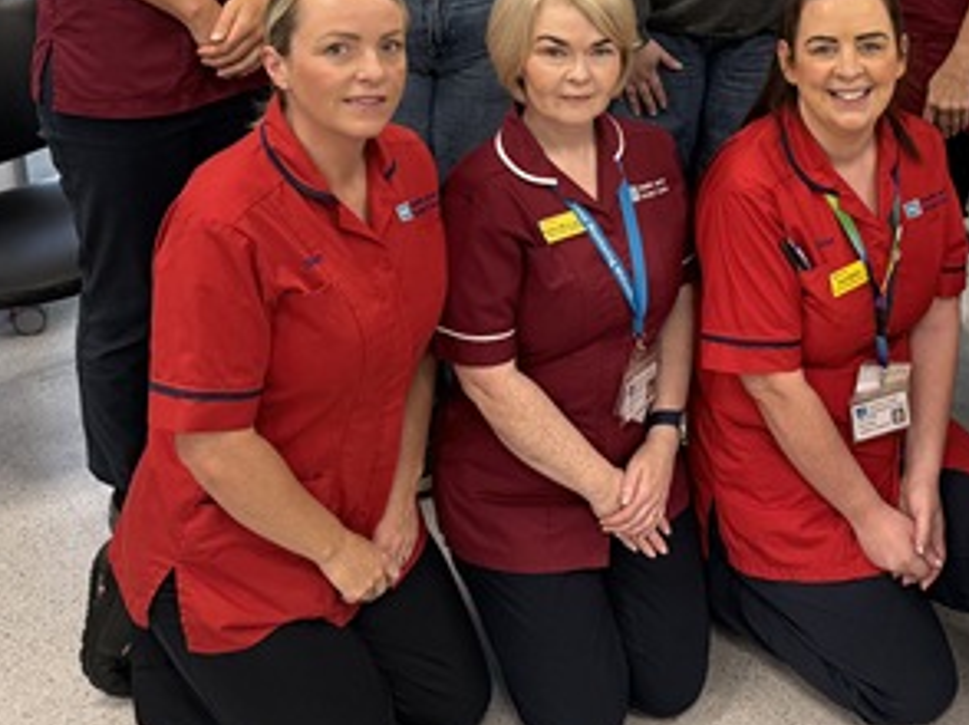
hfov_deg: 37.9
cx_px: 735
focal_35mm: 49
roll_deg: -2.0
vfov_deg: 28.2
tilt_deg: -18.4
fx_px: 1371
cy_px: 36
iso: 200
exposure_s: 1/121
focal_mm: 6.76
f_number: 1.78
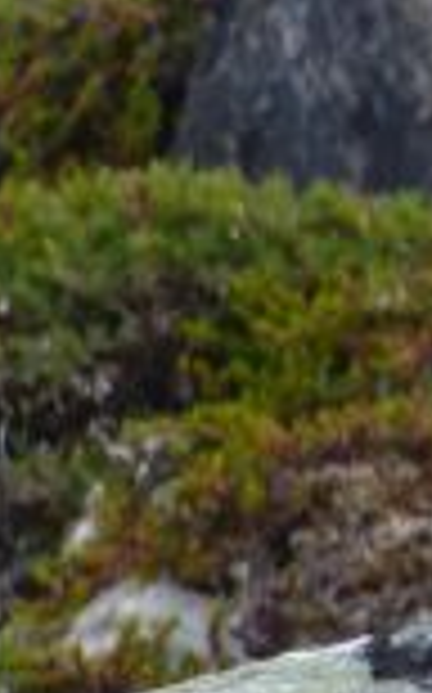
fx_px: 23327
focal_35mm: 1236
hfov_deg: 1.1
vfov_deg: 1.7
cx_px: 810
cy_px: -212
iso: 160
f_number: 4.9
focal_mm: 49.2
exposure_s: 1/400
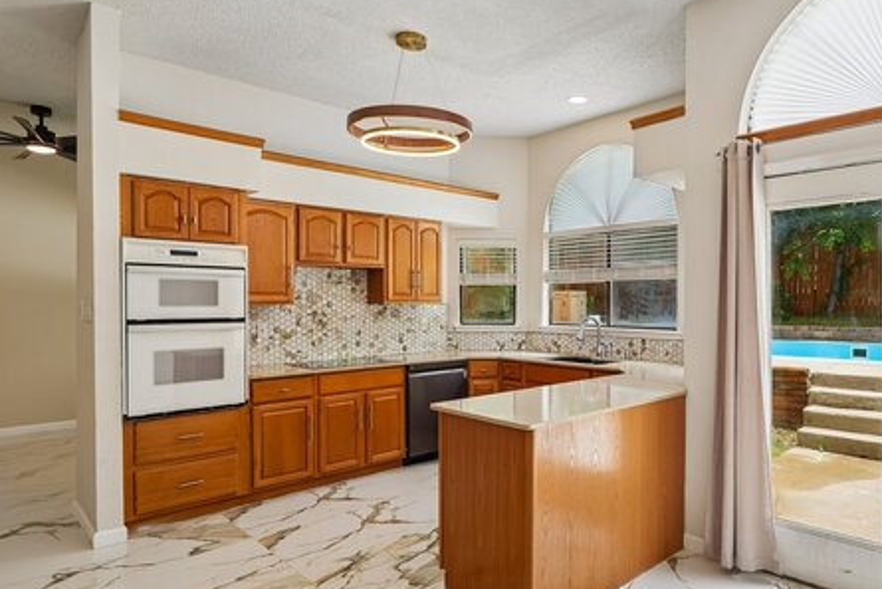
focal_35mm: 23
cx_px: 555
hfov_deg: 74.7
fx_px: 564
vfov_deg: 55.1
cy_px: 300
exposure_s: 1/60
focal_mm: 16
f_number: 8
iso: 100
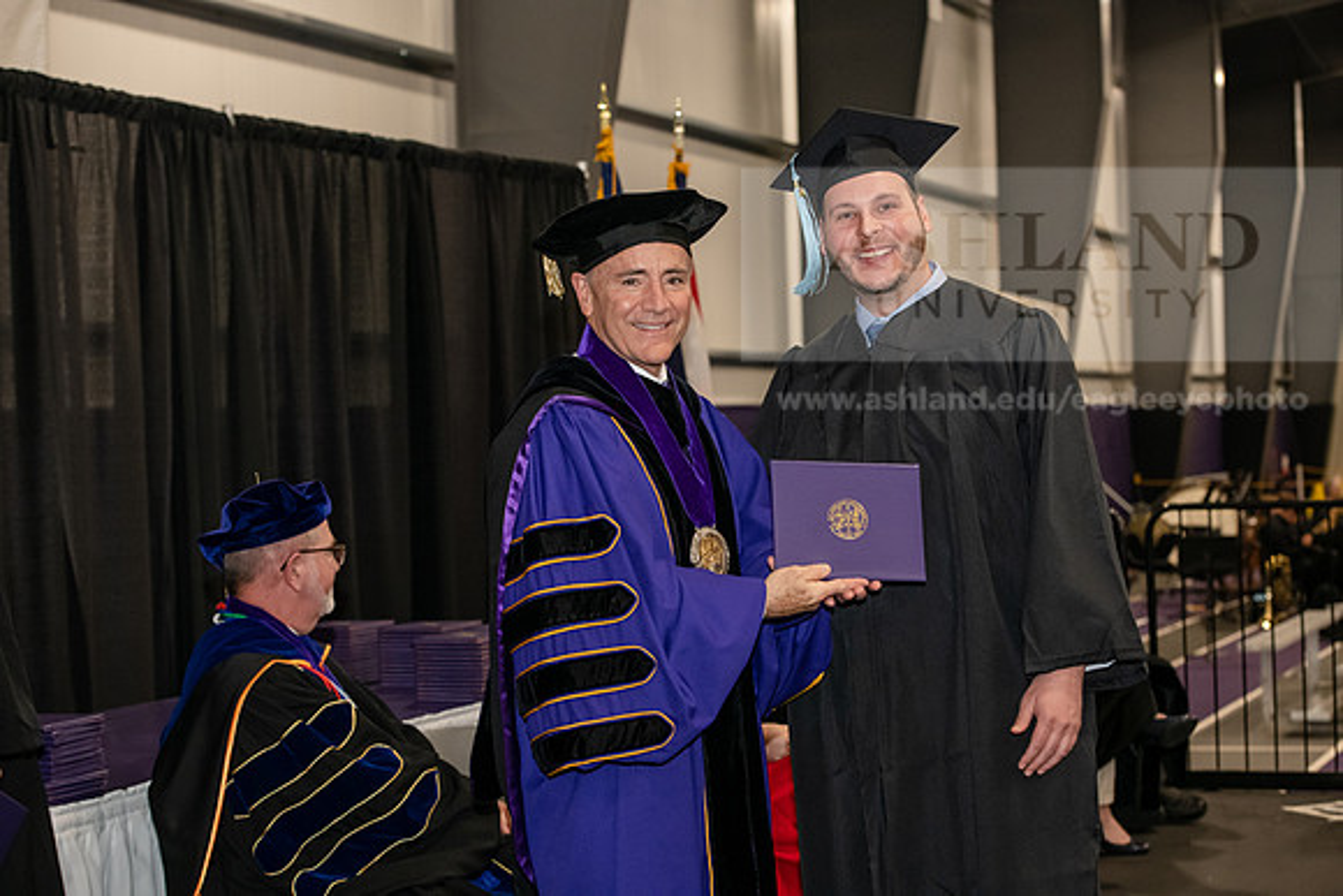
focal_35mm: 70
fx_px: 2612
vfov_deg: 19.5
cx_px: 672
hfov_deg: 28.8
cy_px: 448
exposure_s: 1/200
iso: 2500
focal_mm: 70
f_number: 5
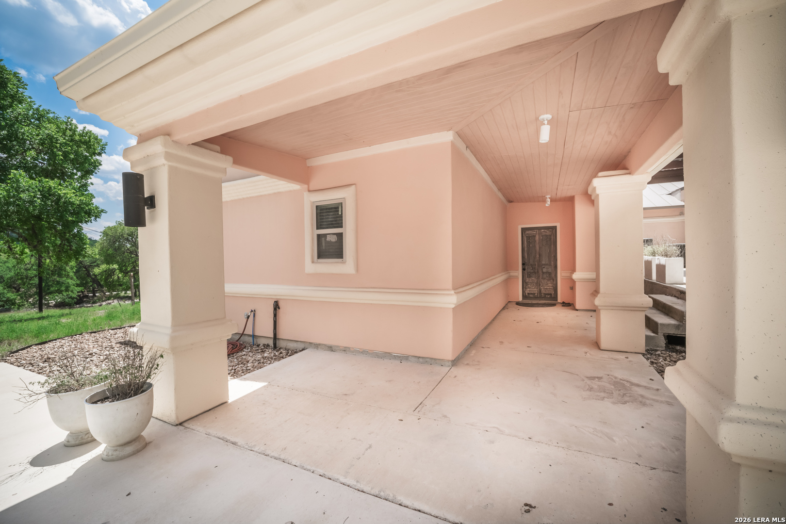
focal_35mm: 14
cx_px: 393
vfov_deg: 81.2
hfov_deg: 104.3
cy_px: 262
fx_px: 306
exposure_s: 1/400
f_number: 7.1
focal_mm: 9
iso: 500
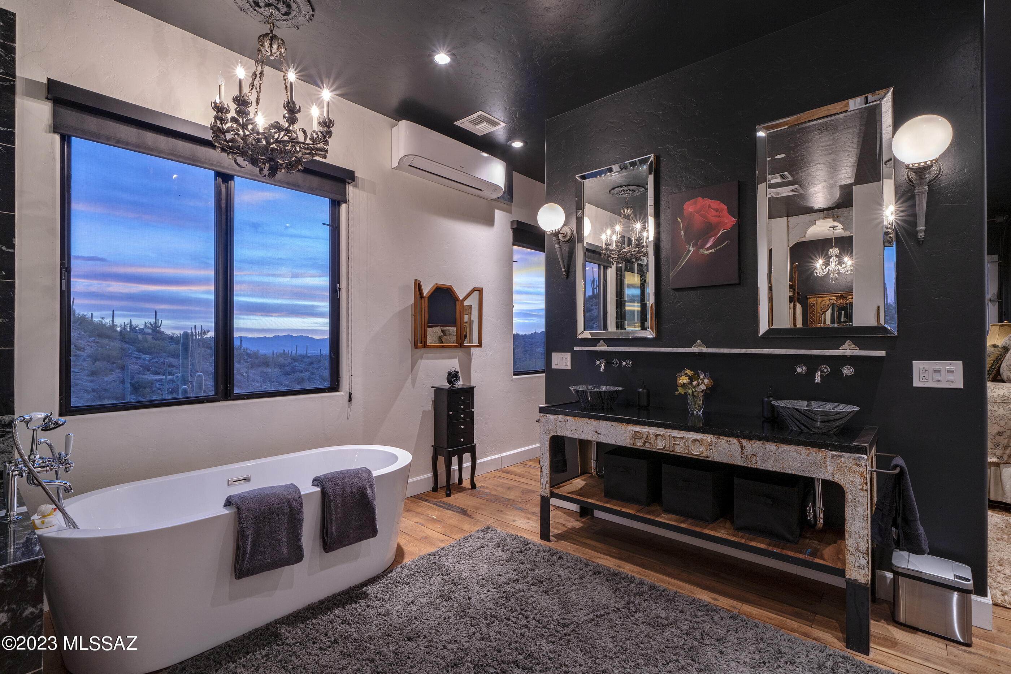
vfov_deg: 73.7
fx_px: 449
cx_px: 506
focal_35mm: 16
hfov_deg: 96.7
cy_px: 337
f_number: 11
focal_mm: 16
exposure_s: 1
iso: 200
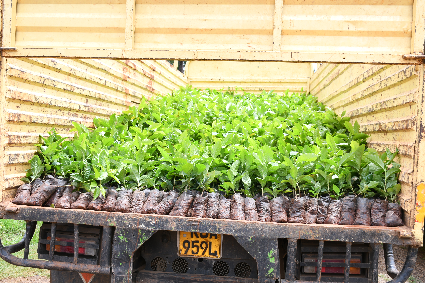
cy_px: 142
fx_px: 460
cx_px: 212
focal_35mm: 39
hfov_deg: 49.6
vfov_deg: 34.2
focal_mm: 26
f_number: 5.6
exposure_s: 1/100
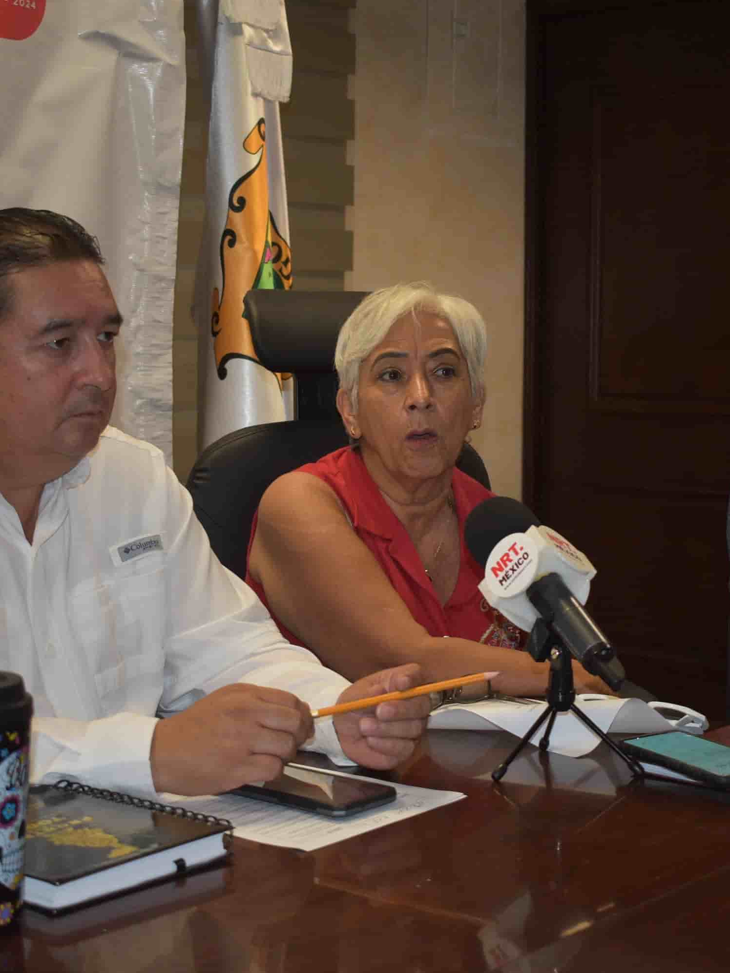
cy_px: 487
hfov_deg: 22.6
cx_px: 441
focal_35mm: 65
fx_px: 1827
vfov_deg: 29.8
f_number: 4.2
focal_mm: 30
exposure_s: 1/125
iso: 800
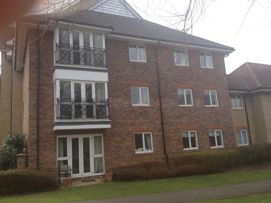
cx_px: 136
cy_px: 102
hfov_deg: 52.6
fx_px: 274
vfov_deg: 40.7
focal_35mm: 35
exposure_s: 1/541
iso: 50
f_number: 2.4
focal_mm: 4.28
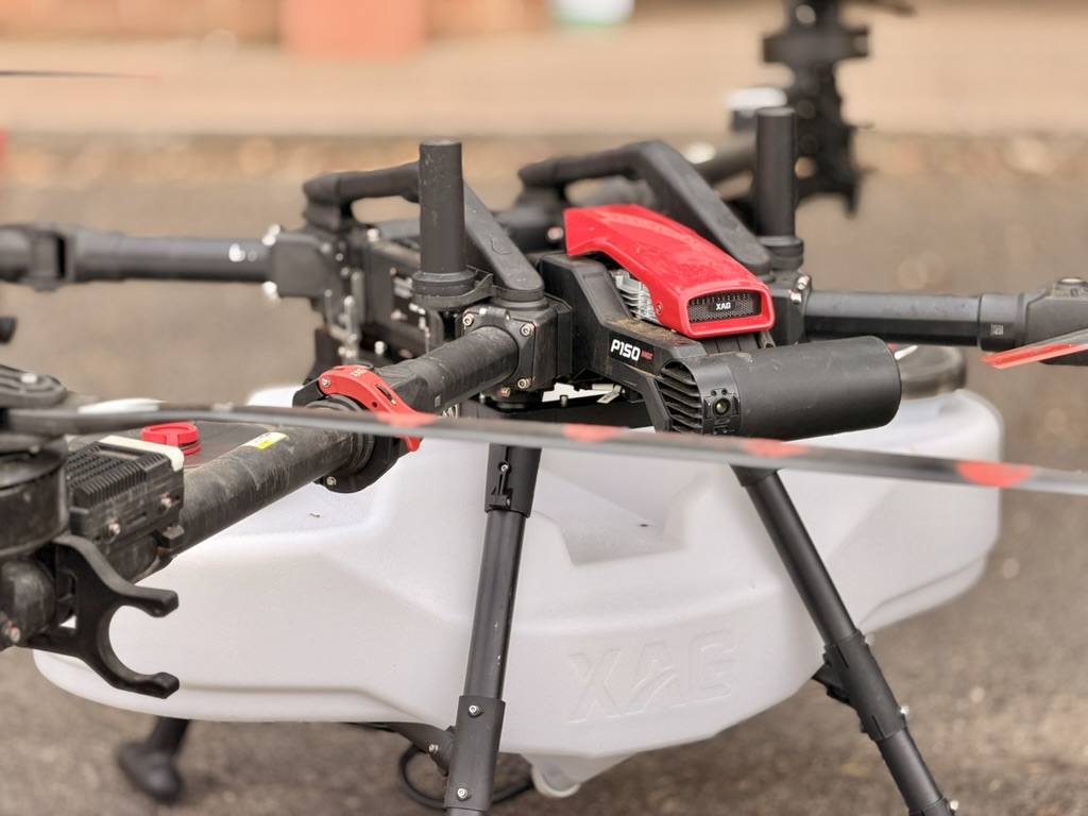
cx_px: 544
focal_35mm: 100
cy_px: 408
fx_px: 3143
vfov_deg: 14.8
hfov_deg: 19.6
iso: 50
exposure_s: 1/403
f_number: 2.8
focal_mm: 16.89
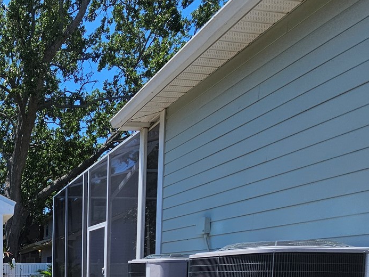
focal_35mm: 30
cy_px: 297
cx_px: -23
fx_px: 320
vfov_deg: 39.3
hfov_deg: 46.6
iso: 50
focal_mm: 2.2
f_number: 2.2
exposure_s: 1/1844
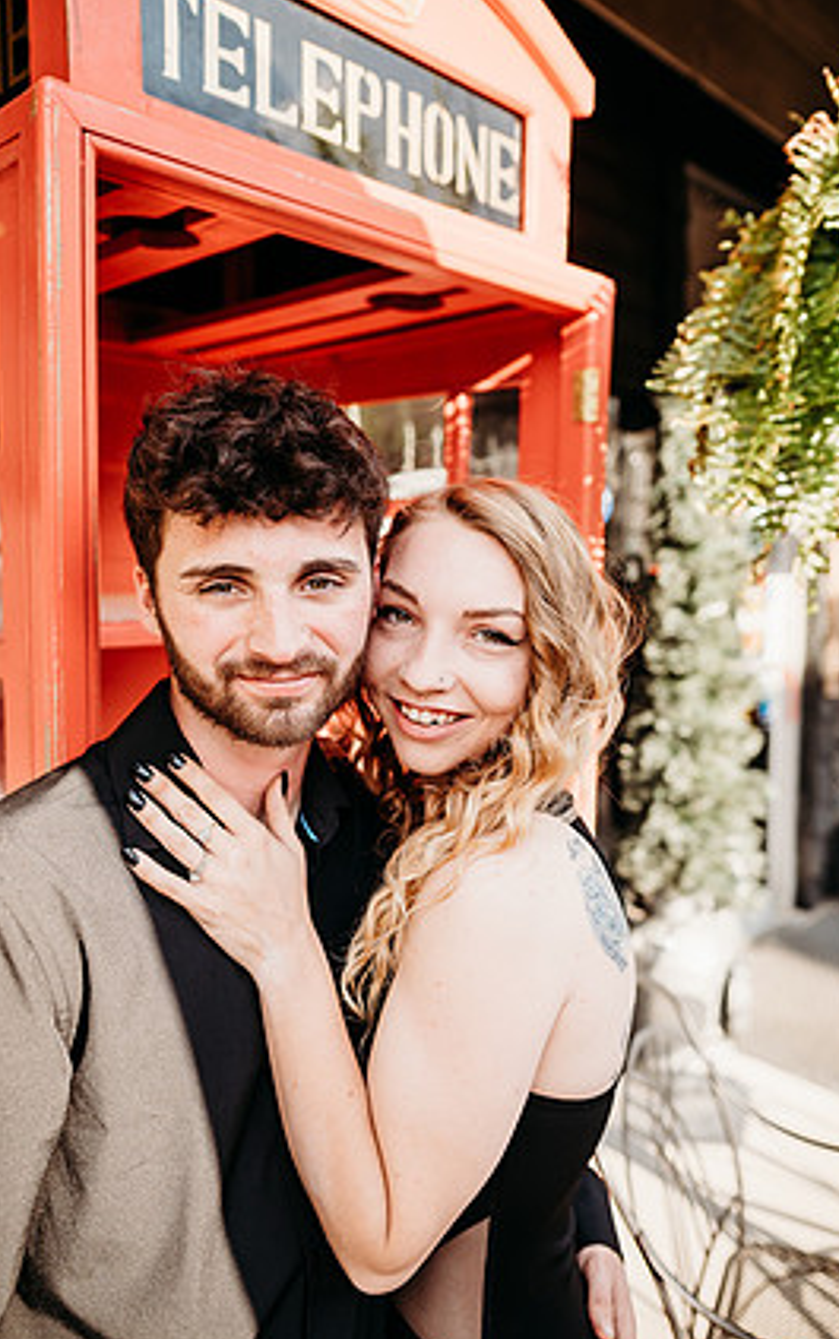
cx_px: 396
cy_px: 652
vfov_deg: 70.4
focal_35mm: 26
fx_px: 950
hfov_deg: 47.6
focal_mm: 24
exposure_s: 1/640
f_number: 2.8
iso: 100
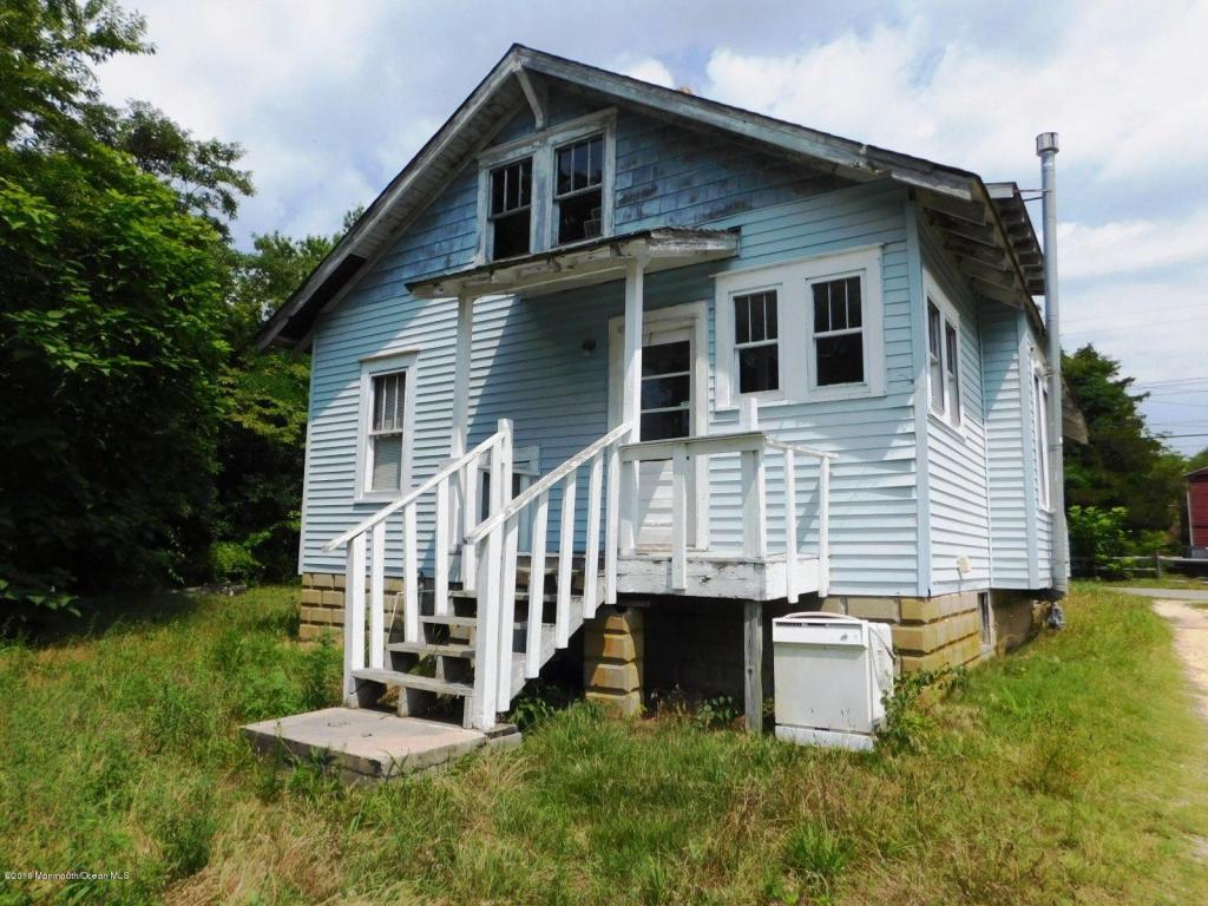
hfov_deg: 73.9
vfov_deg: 58.9
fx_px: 803
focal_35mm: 23
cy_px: 453
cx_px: 604
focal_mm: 4
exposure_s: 1/800
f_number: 6
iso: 125
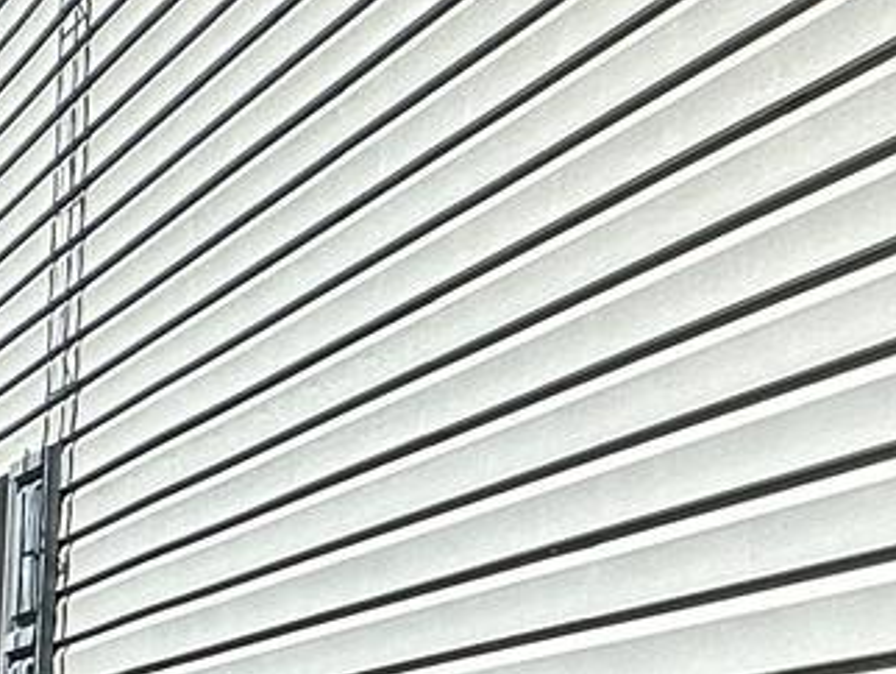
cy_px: 632
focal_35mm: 89
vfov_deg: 16.4
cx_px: 1700
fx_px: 2305
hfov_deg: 17.2
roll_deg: +1.8
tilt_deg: +6.5
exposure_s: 1/1618
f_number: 2.2
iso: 40
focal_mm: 2.22
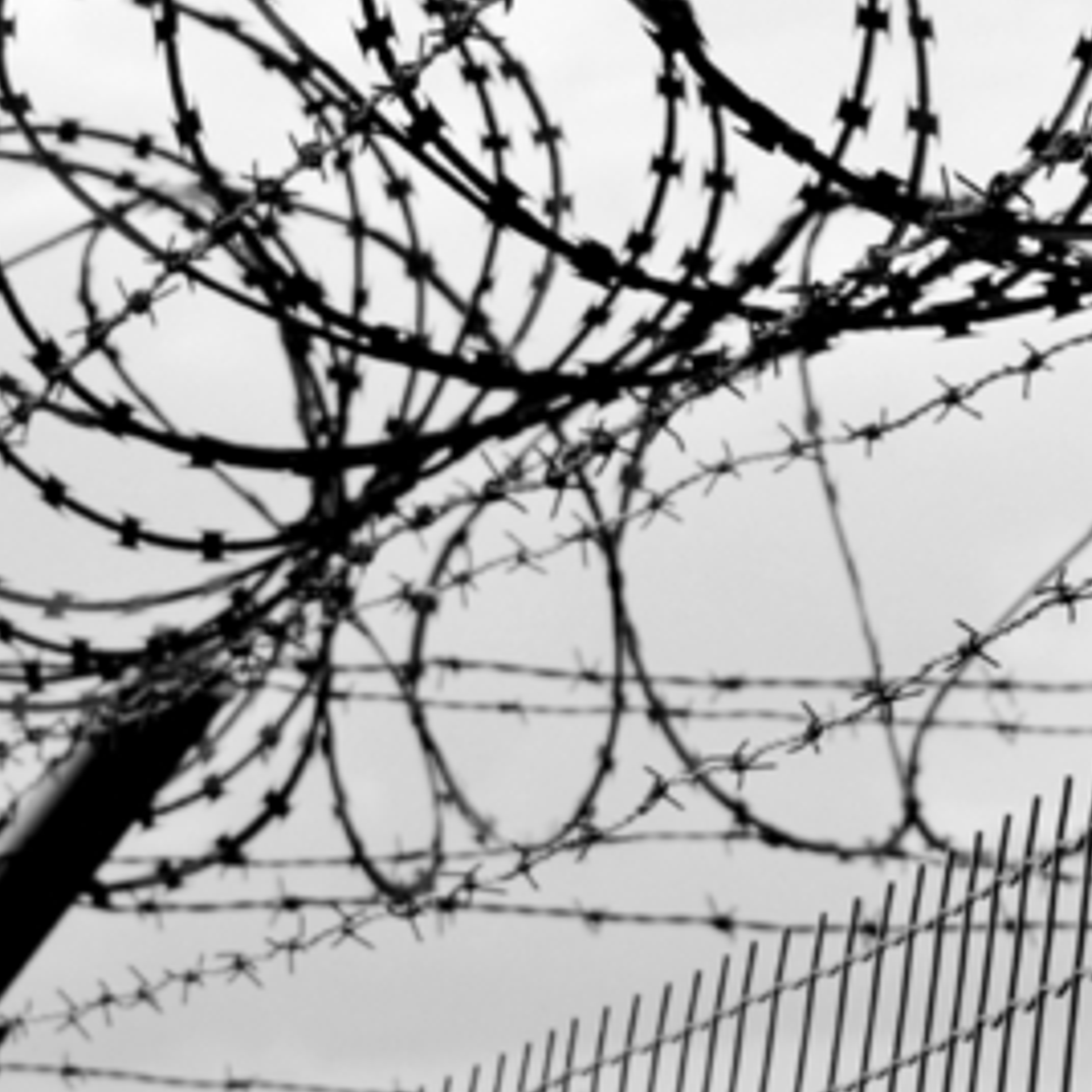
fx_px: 8977
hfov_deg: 6.9
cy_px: -57
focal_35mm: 252
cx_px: 1222
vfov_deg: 6.9
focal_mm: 55
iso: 100
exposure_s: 1/250
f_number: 8
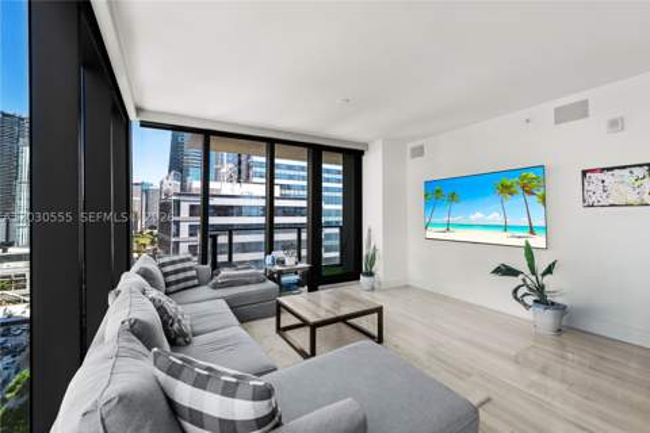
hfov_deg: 100.4
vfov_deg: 77.3
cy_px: 216
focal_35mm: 15
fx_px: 271
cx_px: 325
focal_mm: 15
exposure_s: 1/10
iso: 320
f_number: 8
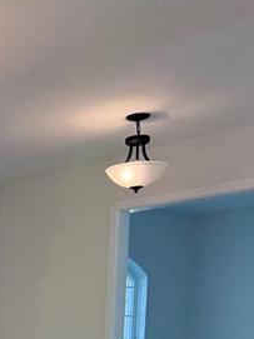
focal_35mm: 68
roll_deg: +0.2
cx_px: -85
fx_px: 666
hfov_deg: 19.7
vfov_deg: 24.7
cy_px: 447
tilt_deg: -10.1
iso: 100
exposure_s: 1/282
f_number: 1.78
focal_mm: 6.76
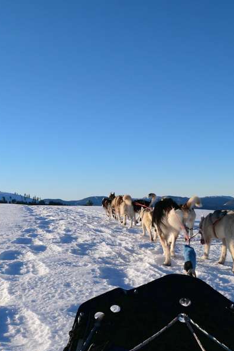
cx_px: 115
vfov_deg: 46.4
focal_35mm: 42
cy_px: 177
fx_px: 409
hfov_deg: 31.9
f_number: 11
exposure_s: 1/800
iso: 200
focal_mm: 15
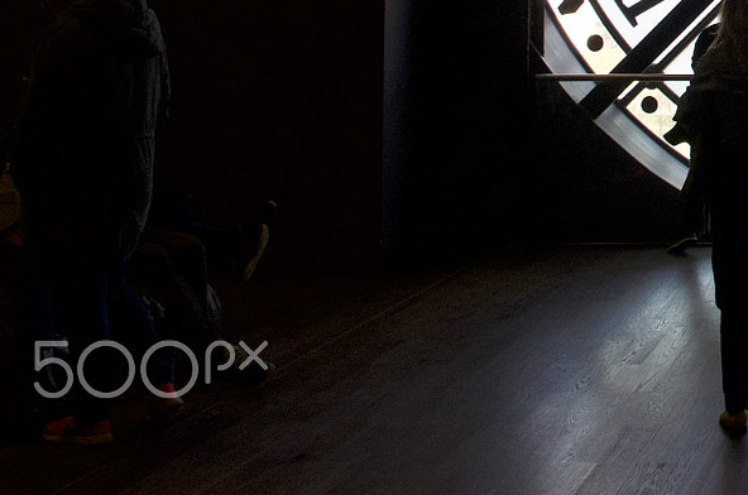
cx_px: 965
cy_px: -133
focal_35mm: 73
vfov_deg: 17.5
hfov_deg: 24.4
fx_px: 1514
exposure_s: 1/200
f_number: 8
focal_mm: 18
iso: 1600
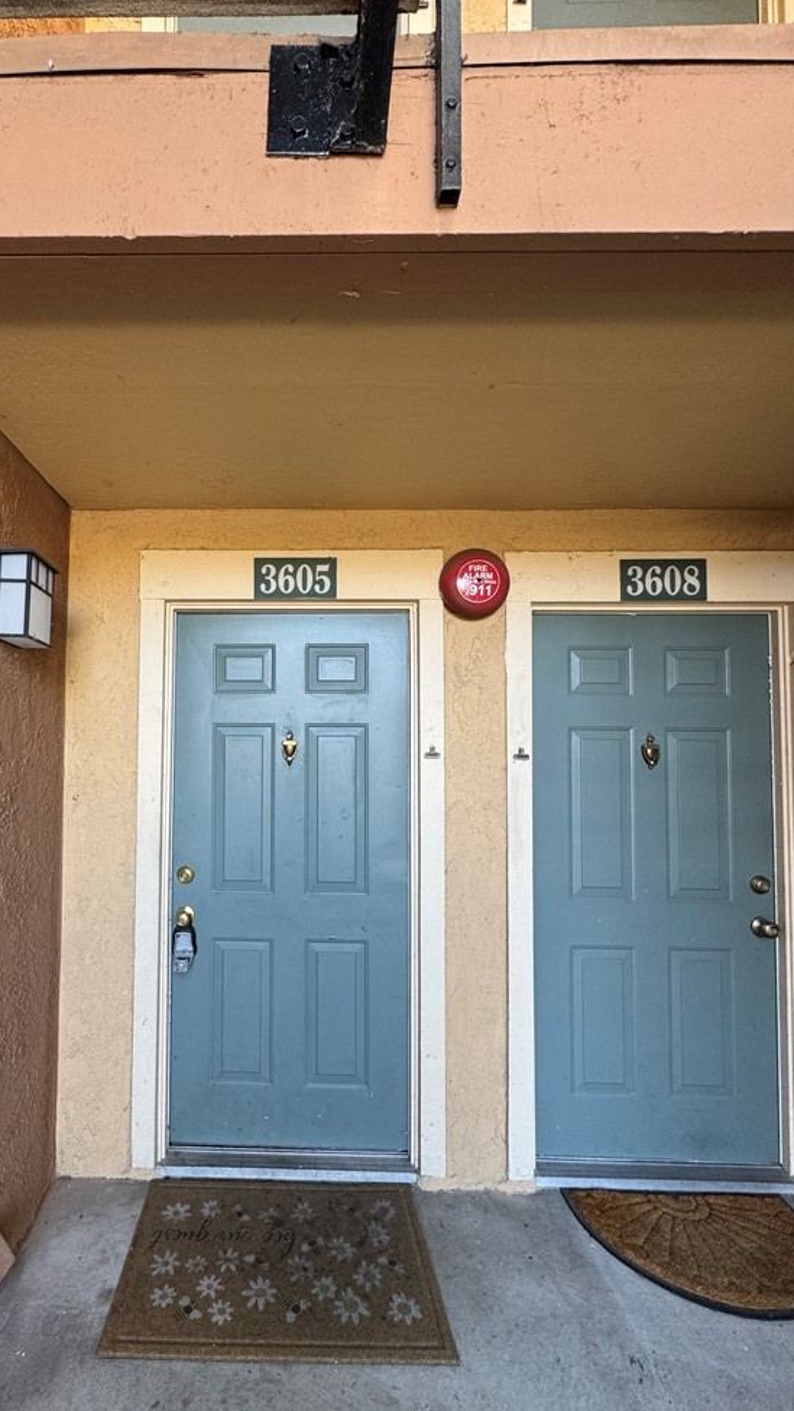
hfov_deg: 65.7
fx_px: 599
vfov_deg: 99.3
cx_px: 281
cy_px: 733
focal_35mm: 16
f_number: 2.2
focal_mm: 2.22
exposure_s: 1/99
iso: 100
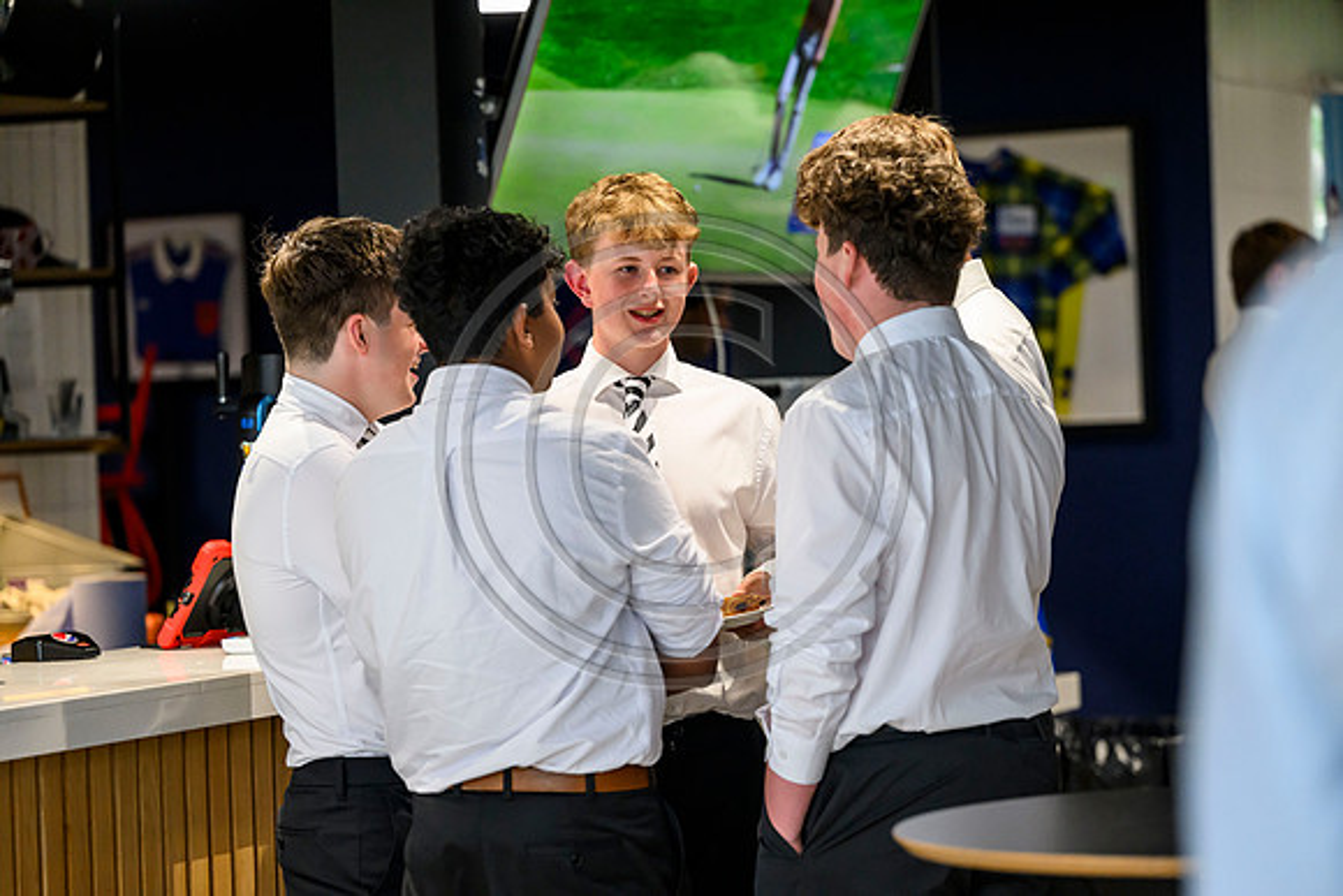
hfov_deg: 17.1
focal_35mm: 120
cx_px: 672
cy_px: 448
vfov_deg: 11.4
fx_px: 4478
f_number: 3.2
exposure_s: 1/400
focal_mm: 120
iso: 4000
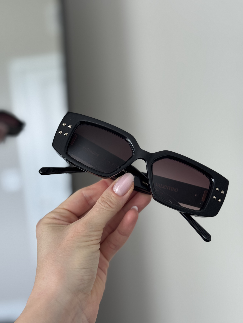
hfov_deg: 30.3
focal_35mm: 48
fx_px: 449
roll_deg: -4.9
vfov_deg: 39.7
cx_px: 122
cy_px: 162
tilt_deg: -22.3
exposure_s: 1/98
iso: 100
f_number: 1.78
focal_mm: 6.76
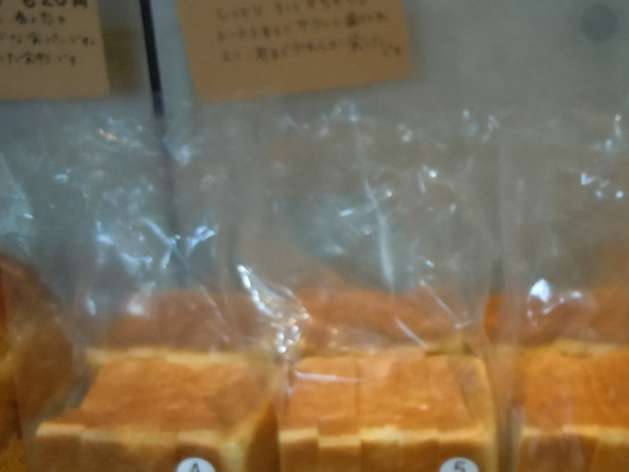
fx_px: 1017
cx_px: 488
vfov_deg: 26.0
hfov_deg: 33.5
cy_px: 283
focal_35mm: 56
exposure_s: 1/125
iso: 800
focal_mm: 5.9
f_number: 4
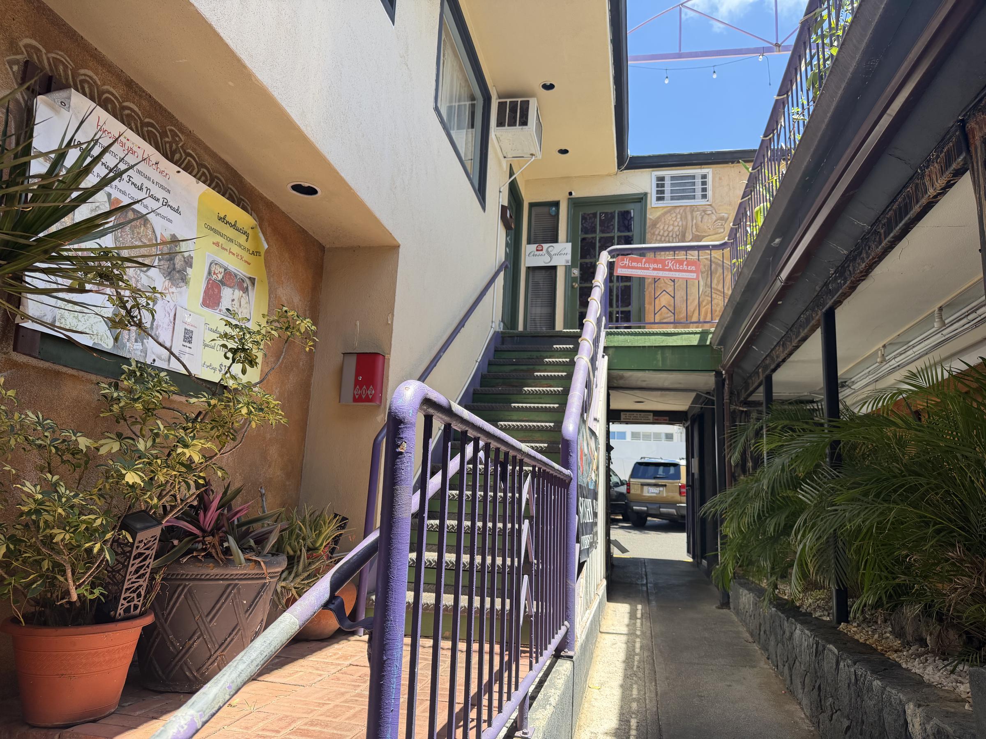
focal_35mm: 24
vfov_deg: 56.8
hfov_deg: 71.6
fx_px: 684
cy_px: 370
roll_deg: -3.2
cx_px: 493
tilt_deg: +10.4
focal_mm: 6.76
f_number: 1.78
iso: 100
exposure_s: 1/1091
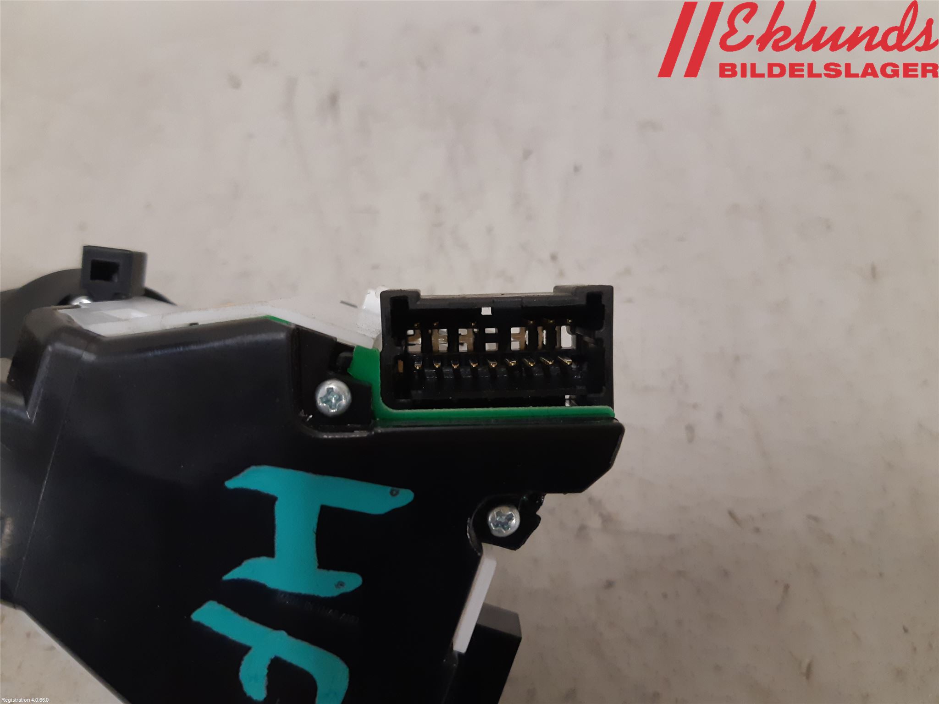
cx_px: 470
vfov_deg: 53.1
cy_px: 352
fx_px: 705
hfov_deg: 67.3
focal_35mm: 26
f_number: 1.7
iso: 200
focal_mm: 3.93
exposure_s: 1/50
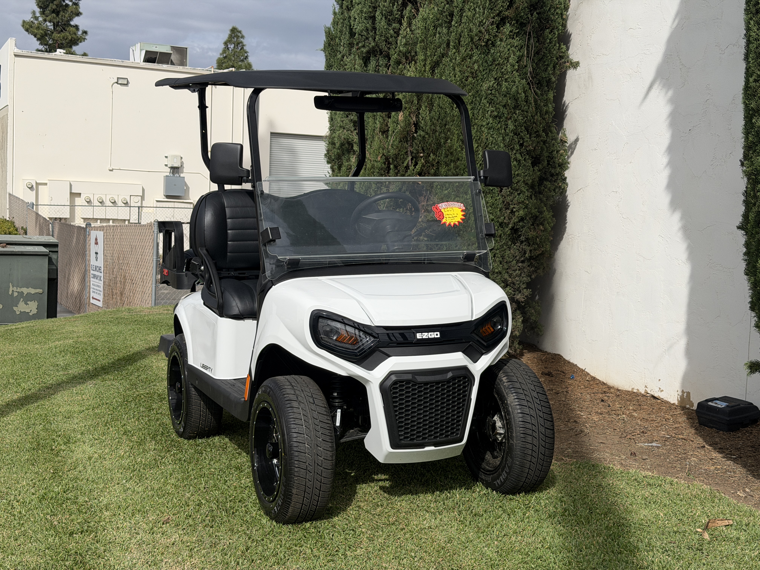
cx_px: 380
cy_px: 285
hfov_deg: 39.7
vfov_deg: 30.3
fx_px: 1054
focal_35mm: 48
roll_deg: -2.2
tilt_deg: -1.3
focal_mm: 6.76
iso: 64
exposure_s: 1/8772
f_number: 1.78
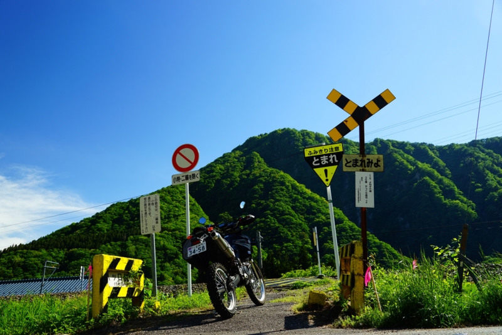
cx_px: 251
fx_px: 391
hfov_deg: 65.5
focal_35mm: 28
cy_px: 168
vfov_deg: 46.4
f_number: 7.1
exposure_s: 1/100
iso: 100
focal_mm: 28
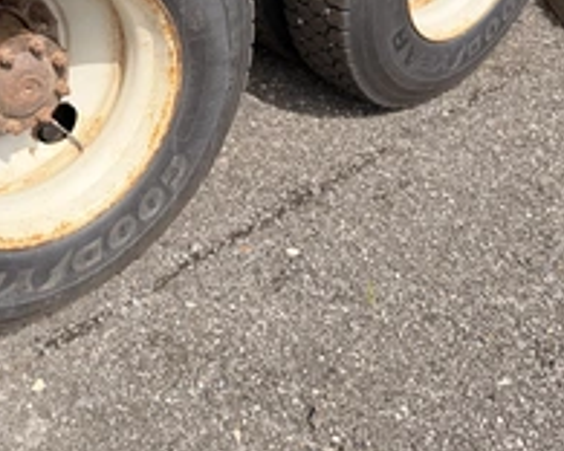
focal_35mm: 48
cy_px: 113
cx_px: 217
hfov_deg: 38.6
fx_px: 801
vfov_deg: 30.9
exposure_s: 1/2169
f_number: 1.78
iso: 80
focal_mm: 6.76
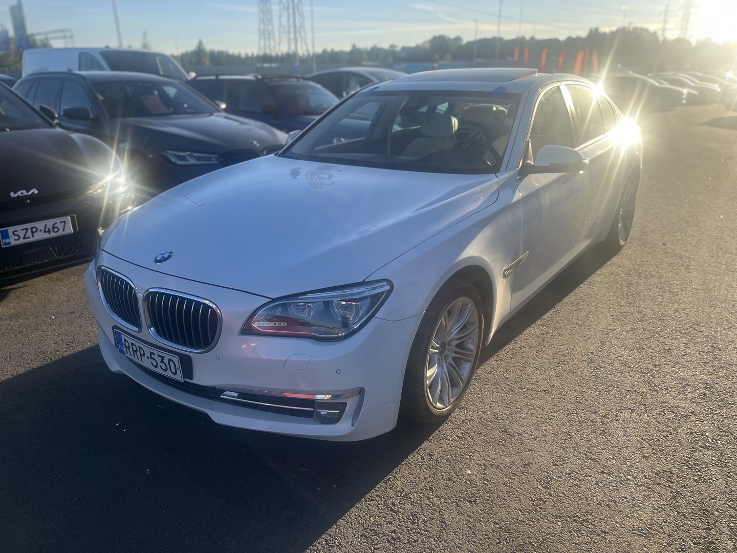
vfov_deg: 53.1
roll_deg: +0.2
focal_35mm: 26
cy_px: 276
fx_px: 554
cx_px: 368
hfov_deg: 67.3
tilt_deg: -20.4
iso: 50
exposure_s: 1/1266
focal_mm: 5.1
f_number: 1.6
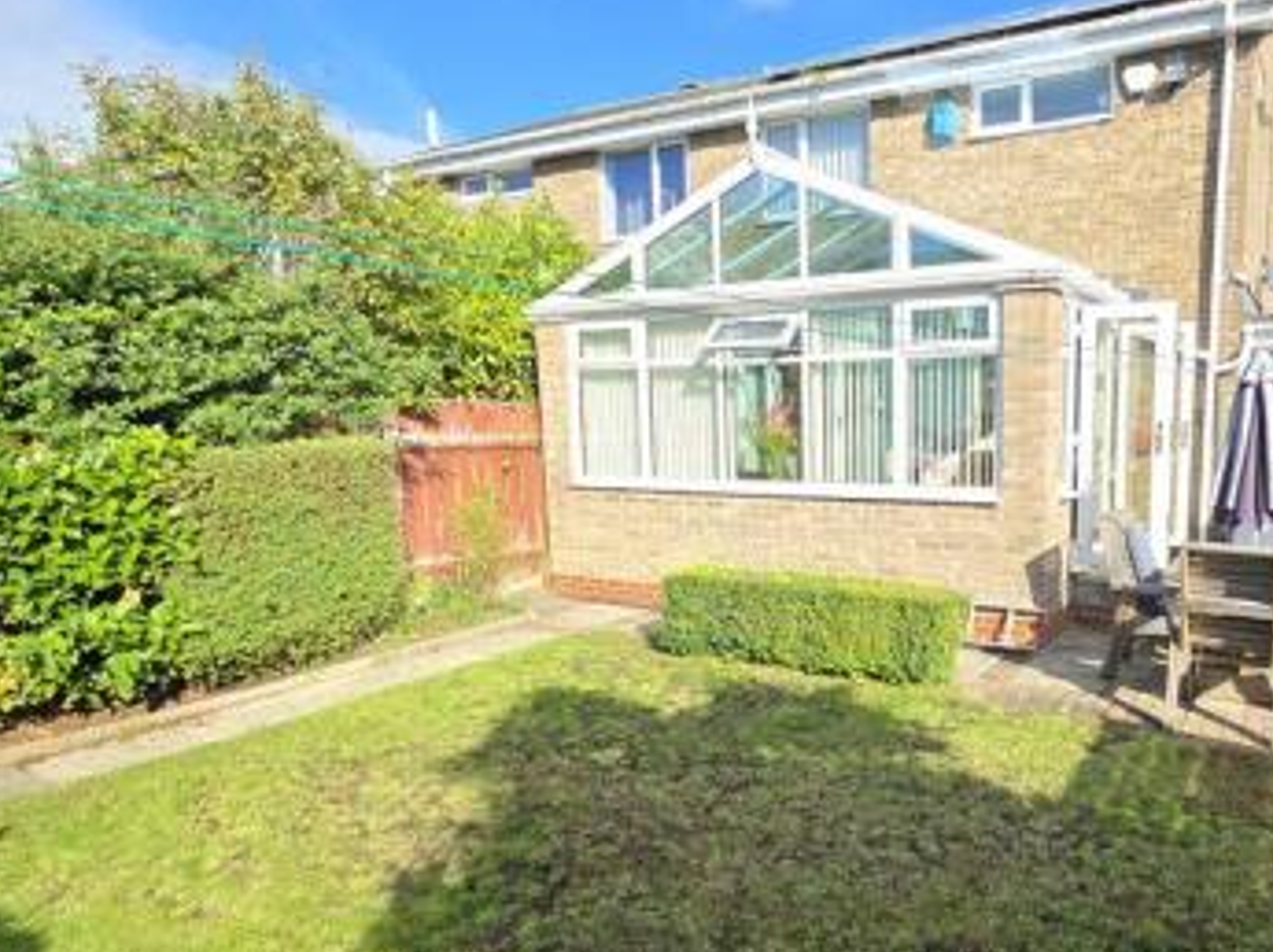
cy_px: 544
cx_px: 898
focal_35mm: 22
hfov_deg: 72.9
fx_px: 808
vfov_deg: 60.7
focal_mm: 2.2
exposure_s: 1/1304
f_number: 2.2
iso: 50
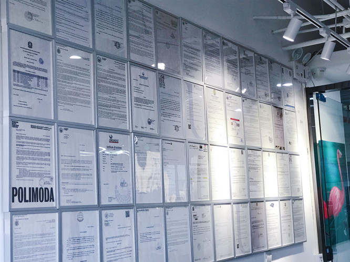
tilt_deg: +8.1
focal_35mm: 57
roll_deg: +2.6
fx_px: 576
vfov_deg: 25.6
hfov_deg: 33.8
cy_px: 131
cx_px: 175
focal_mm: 6.6
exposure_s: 1/50
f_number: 2.8
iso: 50
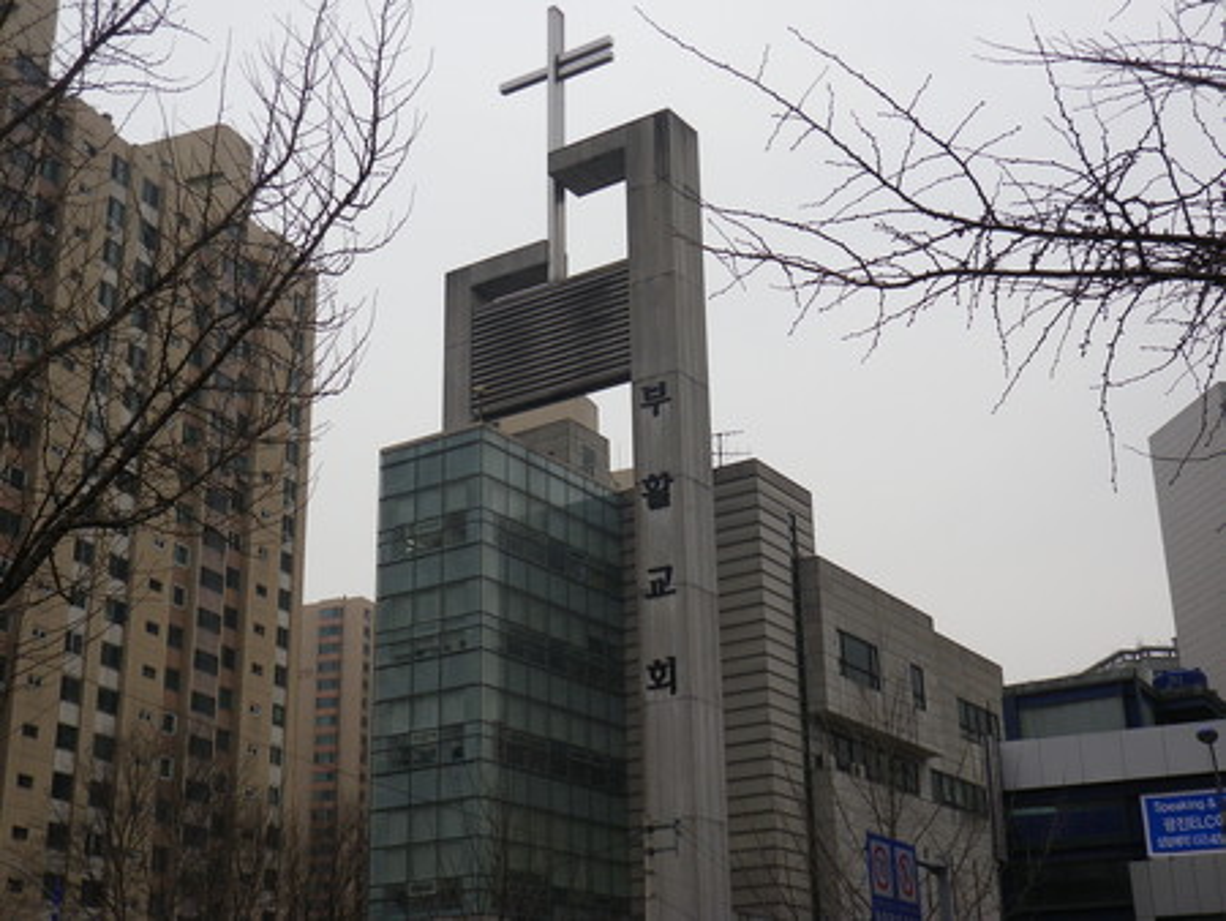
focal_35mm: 49
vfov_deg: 29.7
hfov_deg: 38.9
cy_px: 460
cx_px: 613
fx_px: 1736
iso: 80
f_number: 4.2
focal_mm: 8.7
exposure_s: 1/200
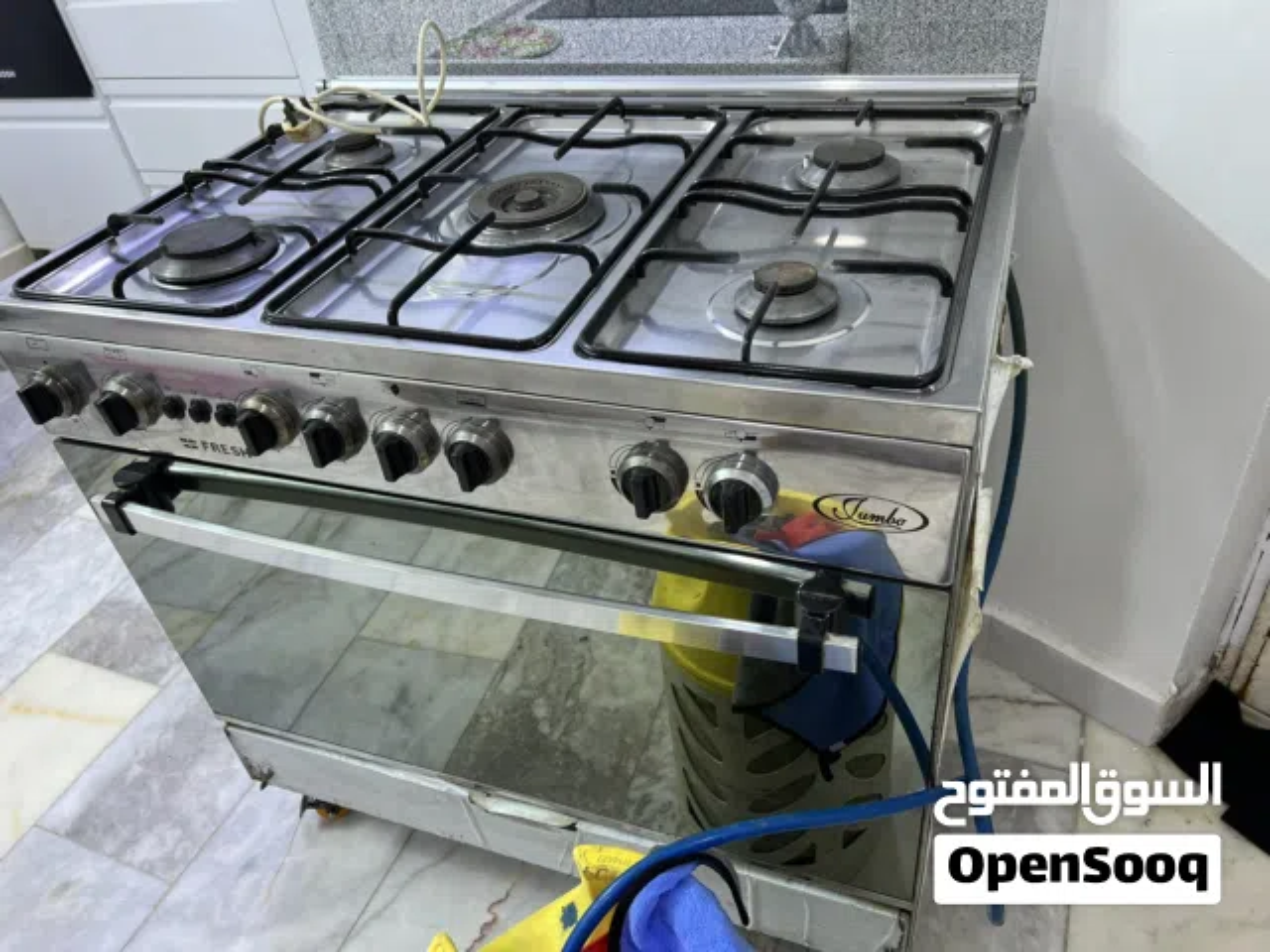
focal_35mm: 26
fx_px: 954
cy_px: 476
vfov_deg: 53.1
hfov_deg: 67.3
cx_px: 635
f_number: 1.5
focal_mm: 5.7
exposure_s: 1/100
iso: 80
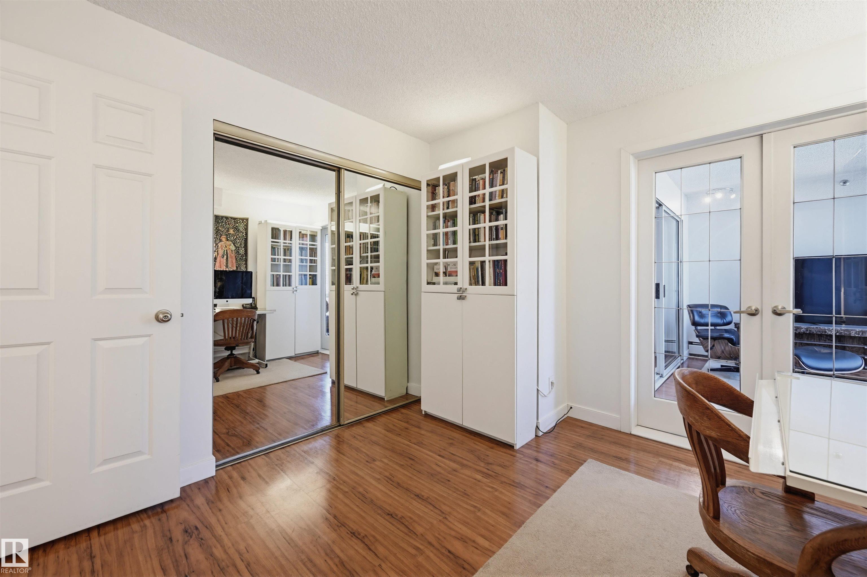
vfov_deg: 81.1
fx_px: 337
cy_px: 288
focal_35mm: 14
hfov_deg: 104.3
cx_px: 434
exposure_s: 1/6
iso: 400
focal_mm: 14
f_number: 8
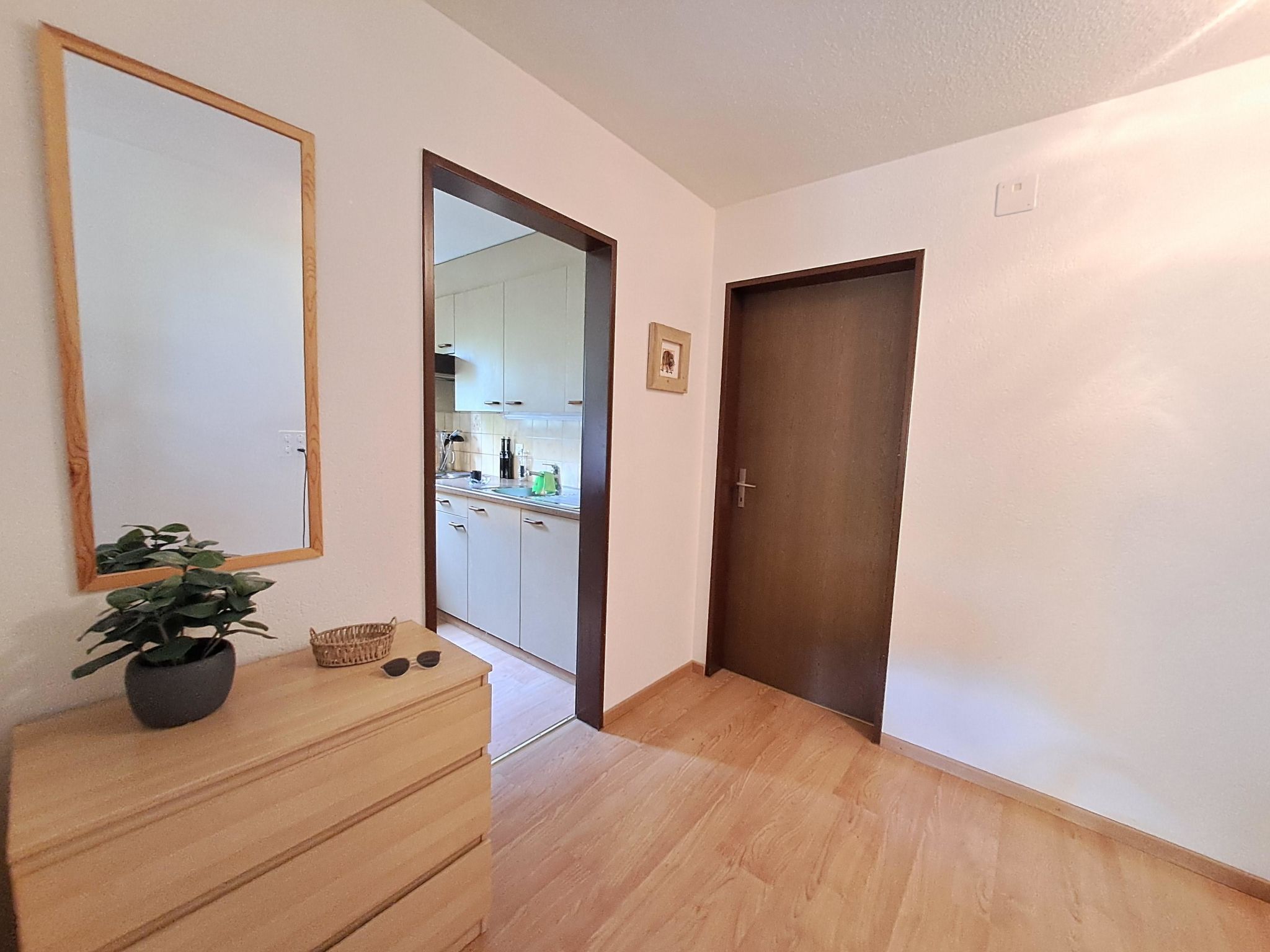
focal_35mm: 13
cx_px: 635
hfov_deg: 106.2
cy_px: 476
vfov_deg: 89.9
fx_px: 477
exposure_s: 1/25
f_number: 2.2
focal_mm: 1.42
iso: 250
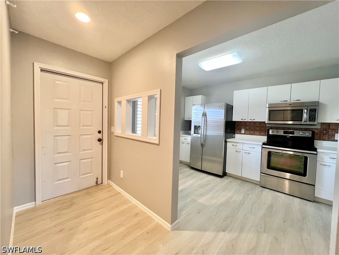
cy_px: 128
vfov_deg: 89.9
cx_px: 170
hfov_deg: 106.2
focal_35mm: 13
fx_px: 127
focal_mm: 1.57
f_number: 1.8
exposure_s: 1/120
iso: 200
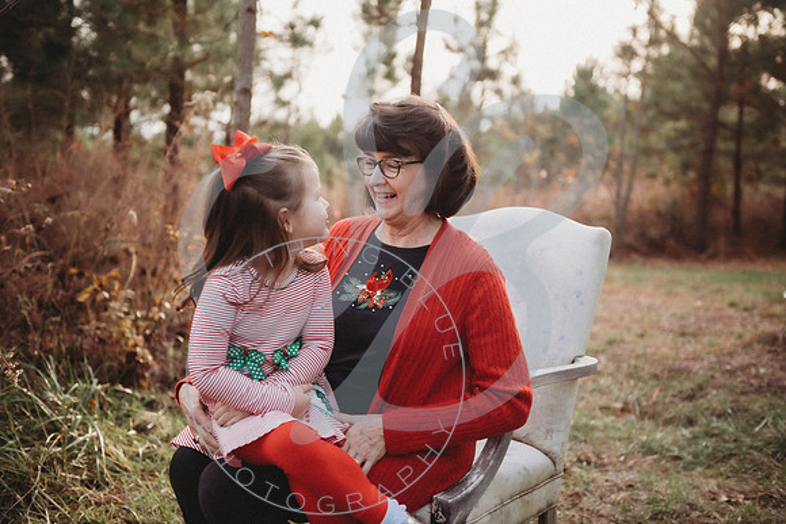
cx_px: 393
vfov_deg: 27.9
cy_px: 262
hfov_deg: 40.9
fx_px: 1054
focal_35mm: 48
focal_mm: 48
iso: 100
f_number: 2.8
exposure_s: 1/160
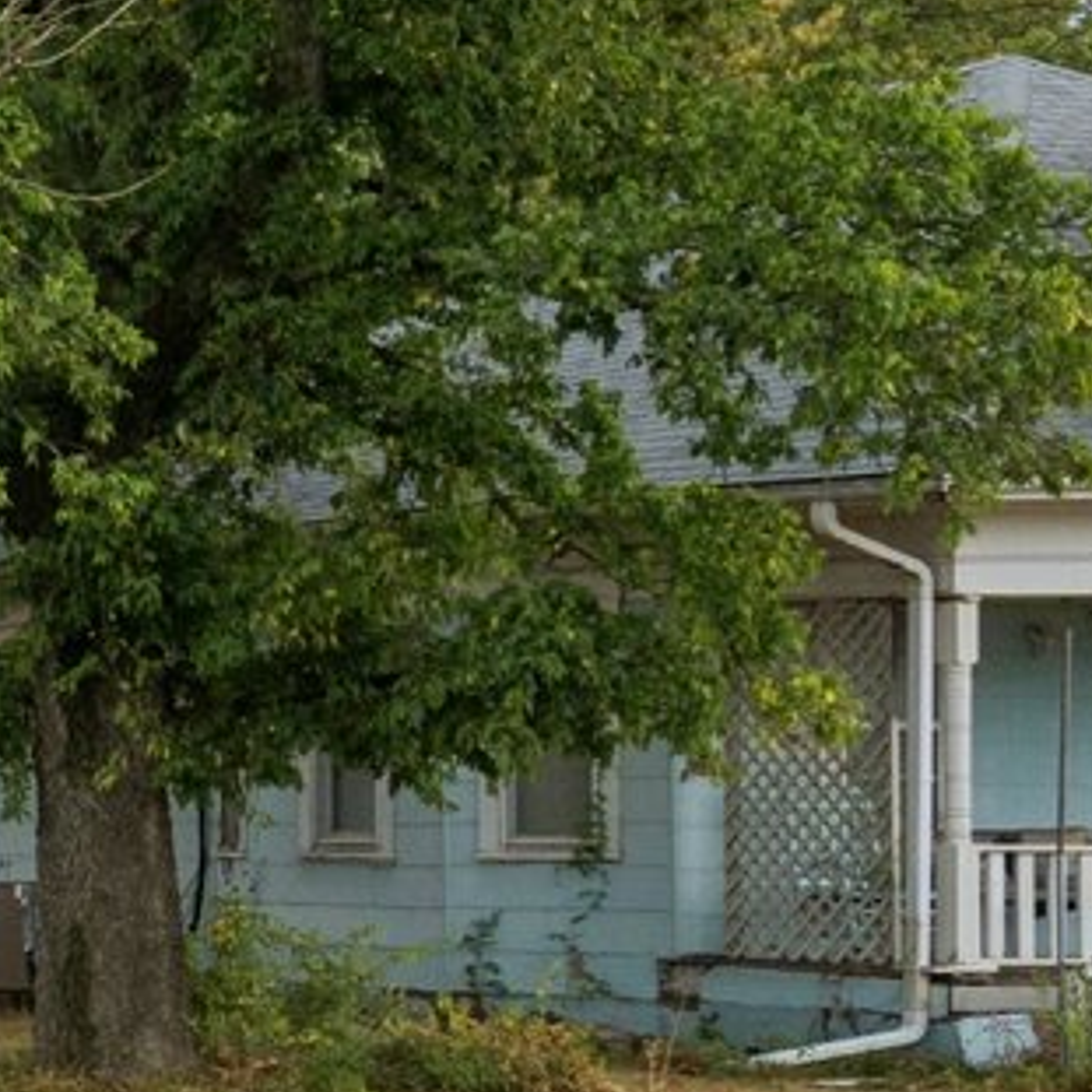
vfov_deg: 18.2
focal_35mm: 95
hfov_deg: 12.1
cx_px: -1917
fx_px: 3391
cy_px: 736
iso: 200
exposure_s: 1/60
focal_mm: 17
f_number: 8
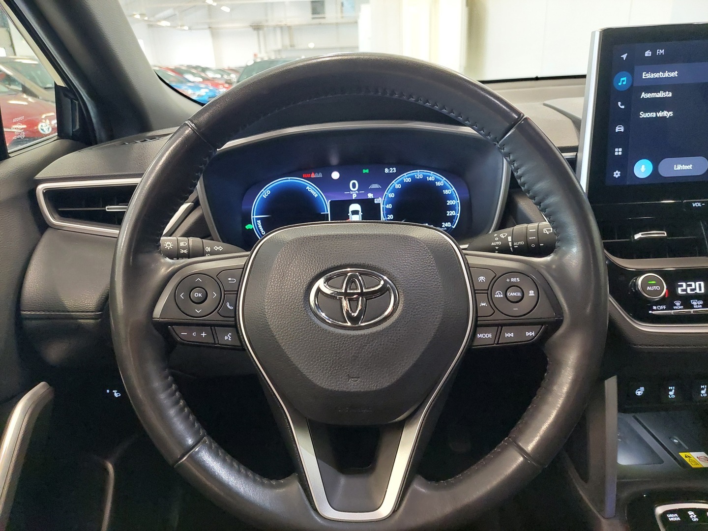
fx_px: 511
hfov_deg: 69.4
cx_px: 354
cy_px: 266
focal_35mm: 25
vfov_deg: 54.9
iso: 640
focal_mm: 5.23
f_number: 1.8
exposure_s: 1/25
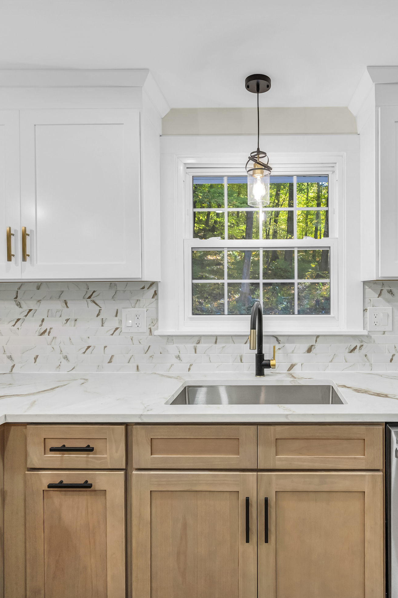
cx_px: 261
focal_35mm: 22
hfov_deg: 56.1
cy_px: 292
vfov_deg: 78.6
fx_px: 365
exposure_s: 1/20
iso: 320
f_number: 7.1
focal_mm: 14
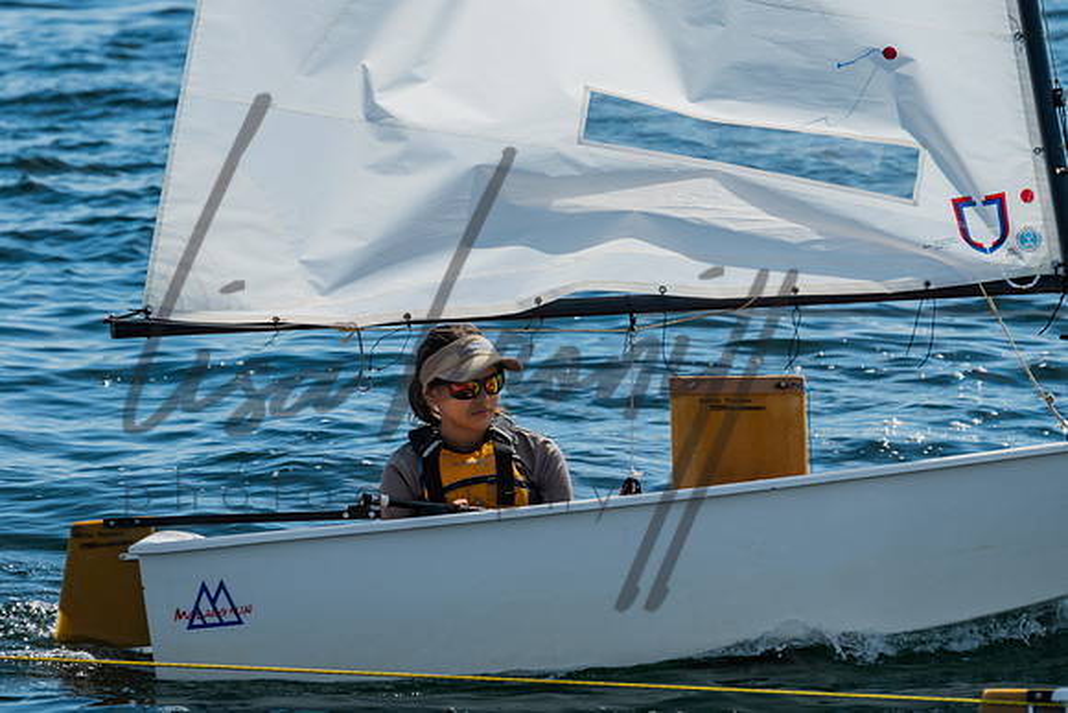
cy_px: 252
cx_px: 472
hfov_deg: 7.9
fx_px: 7687
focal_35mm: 259
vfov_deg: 5.3
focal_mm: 135
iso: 100
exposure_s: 1/320
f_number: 6.3
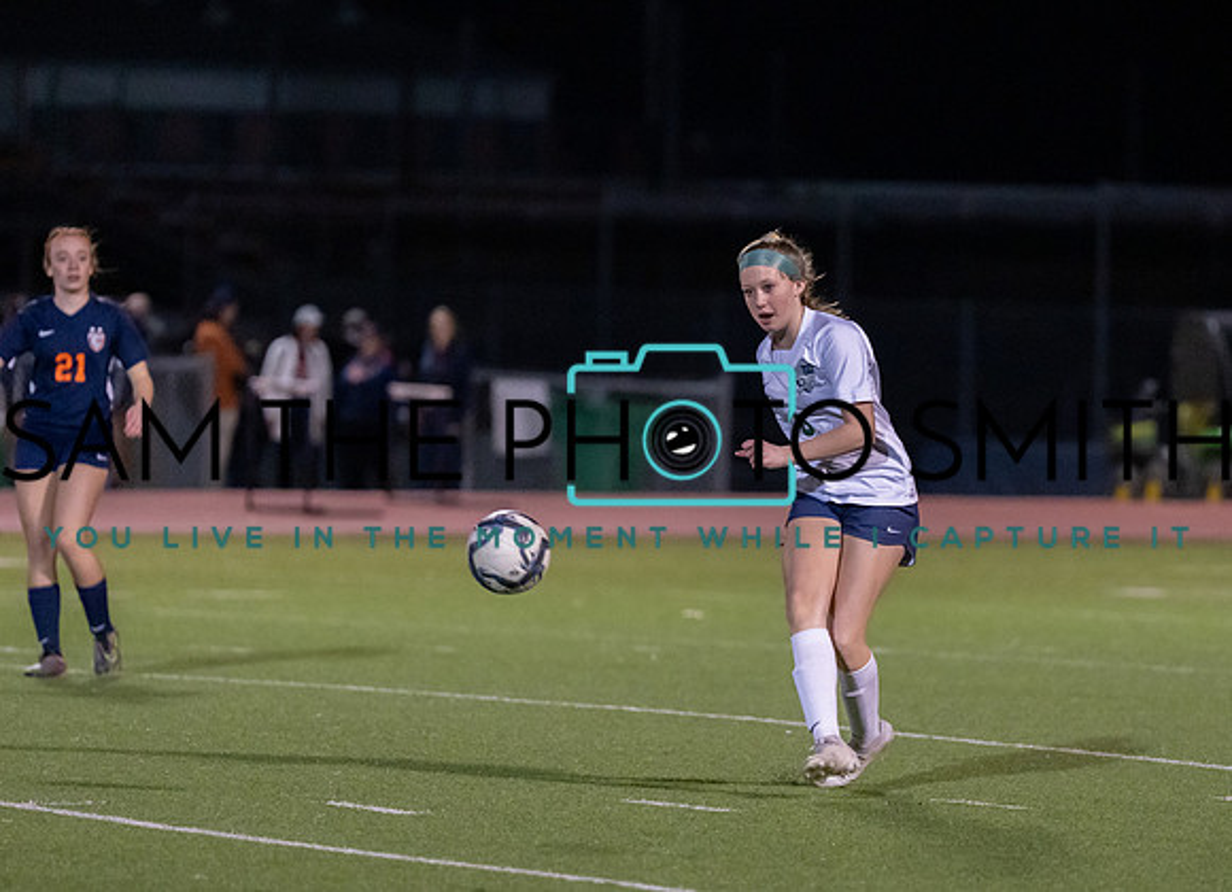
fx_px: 10192
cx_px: 777
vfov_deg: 5.0
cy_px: 499
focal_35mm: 290
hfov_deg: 6.9
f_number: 2.8
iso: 4000
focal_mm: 200
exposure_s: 1/1000
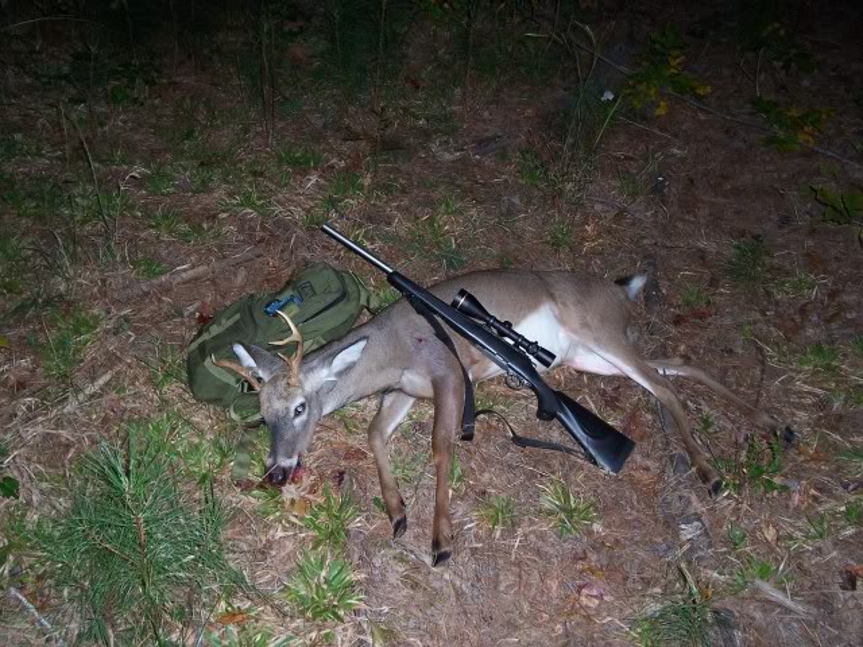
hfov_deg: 54.0
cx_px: 432
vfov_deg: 41.8
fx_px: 848
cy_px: 324
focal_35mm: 34
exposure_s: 1/60
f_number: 2.7
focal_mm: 5.6
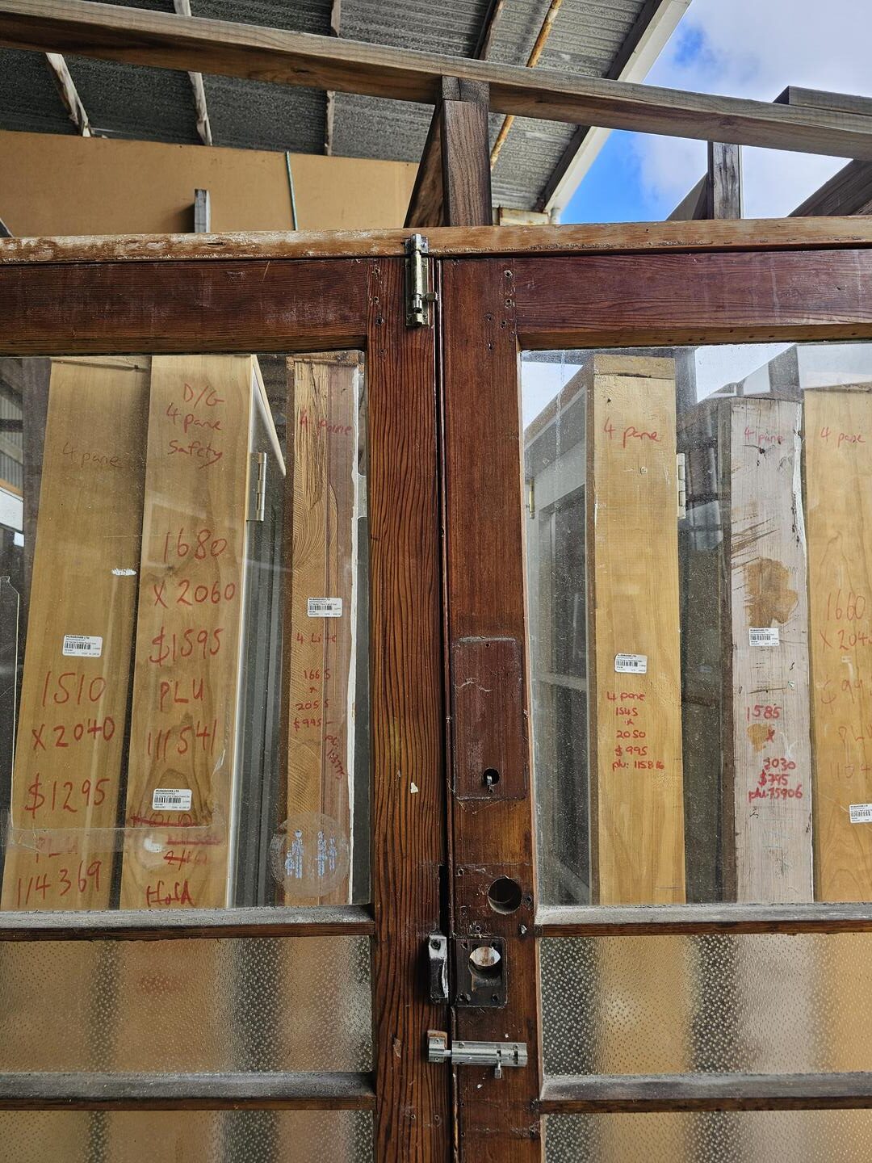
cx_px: 436
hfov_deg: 58.9
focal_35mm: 23
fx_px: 773
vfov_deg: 73.9
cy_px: 582
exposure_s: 1/201
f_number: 1.7
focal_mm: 6.3
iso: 20
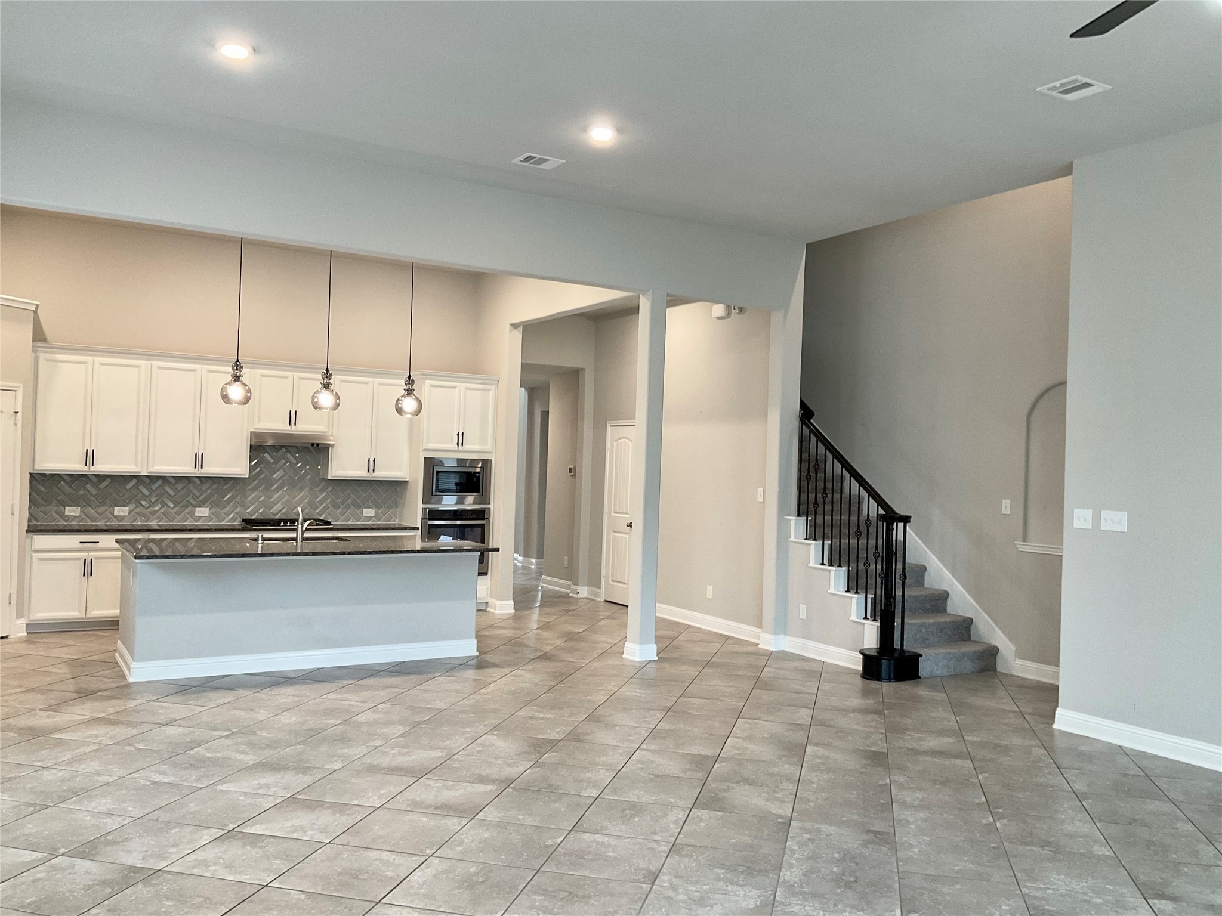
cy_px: 458
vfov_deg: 48.2
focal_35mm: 29
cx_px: 611
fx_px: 1024
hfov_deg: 61.7
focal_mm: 3
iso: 80
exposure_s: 1/60
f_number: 1.8
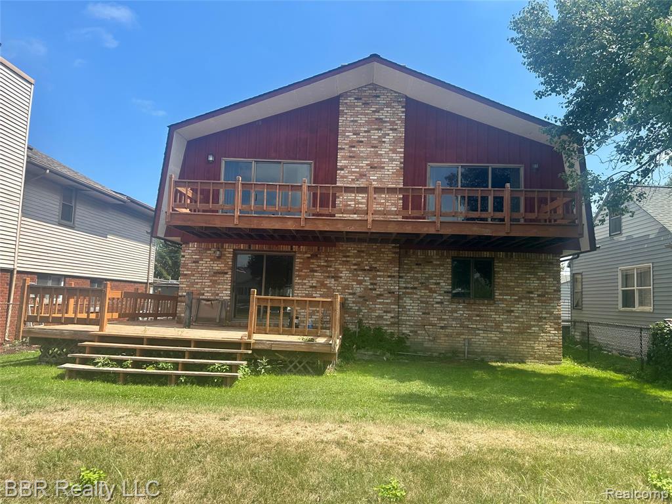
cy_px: 252
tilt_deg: +7.9
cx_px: 336
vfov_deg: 53.1
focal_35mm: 26
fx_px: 505
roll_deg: -2.2
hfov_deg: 67.3
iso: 50
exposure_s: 1/2353
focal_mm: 5.7
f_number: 1.5
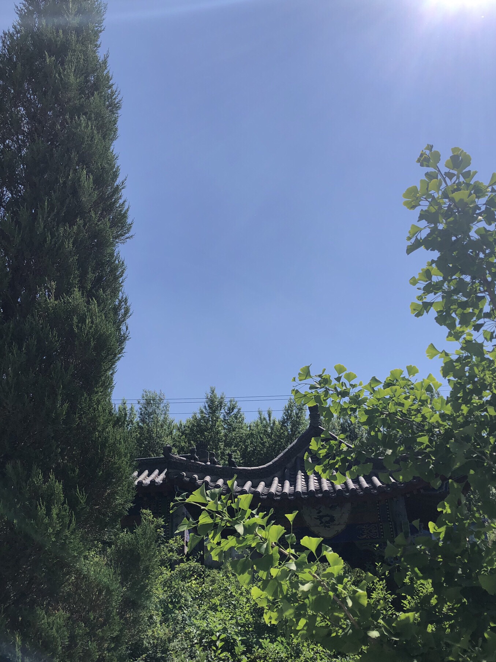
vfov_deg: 58.3
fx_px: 592
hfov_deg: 45.5
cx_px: 245
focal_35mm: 31
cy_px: 331
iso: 20
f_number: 1.8
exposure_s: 1/4000
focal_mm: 3.99
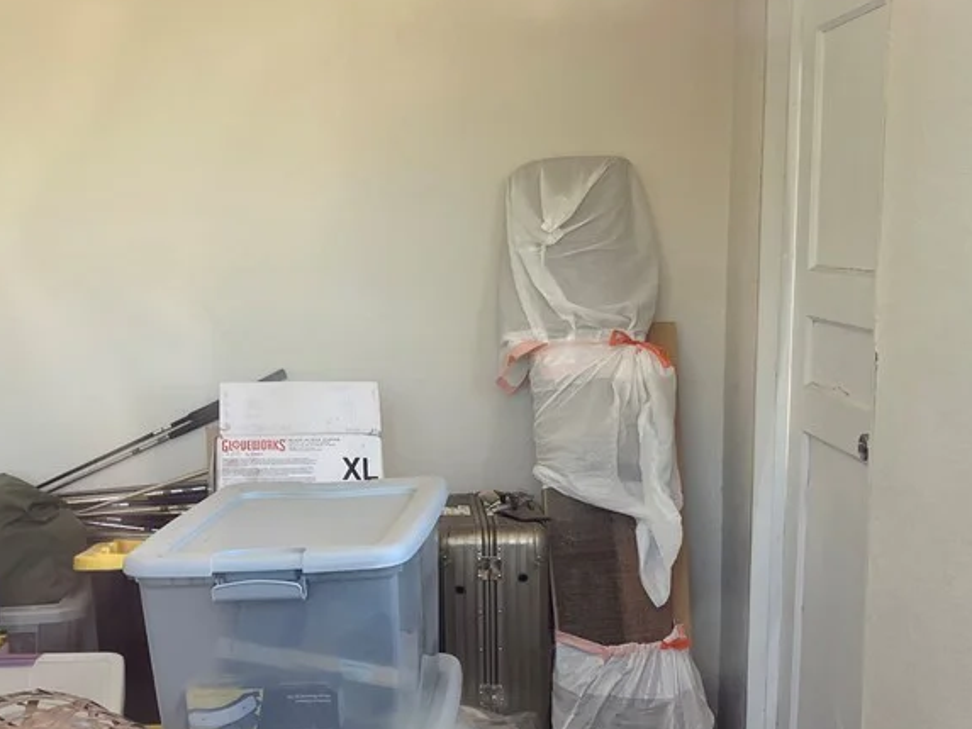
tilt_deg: -7.8
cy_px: 436
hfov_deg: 37.8
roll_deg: +0.5
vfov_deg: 29.1
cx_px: 331
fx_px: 1404
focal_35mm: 50
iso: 50
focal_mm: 3.99
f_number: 1.8
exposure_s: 1/121
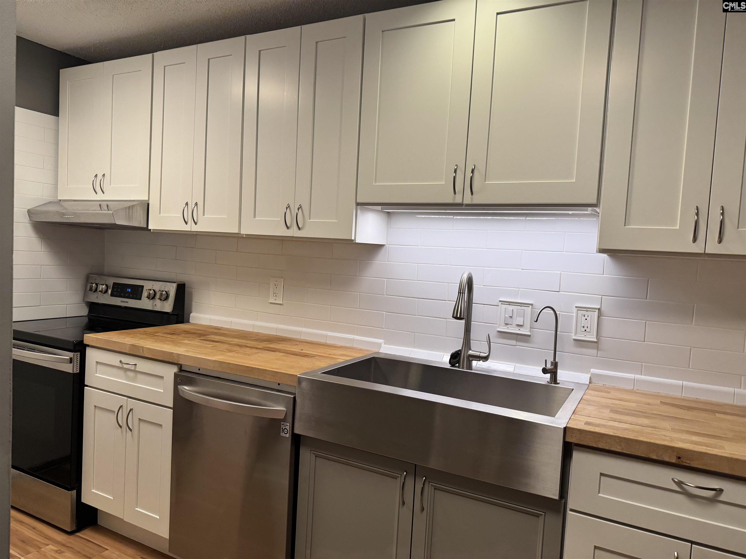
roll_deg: -3.0
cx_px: 373
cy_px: 280
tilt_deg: -2.0
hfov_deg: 71.6
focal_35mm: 24
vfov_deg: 56.8
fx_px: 517
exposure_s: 1/120
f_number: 1.78
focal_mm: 6.76
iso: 125
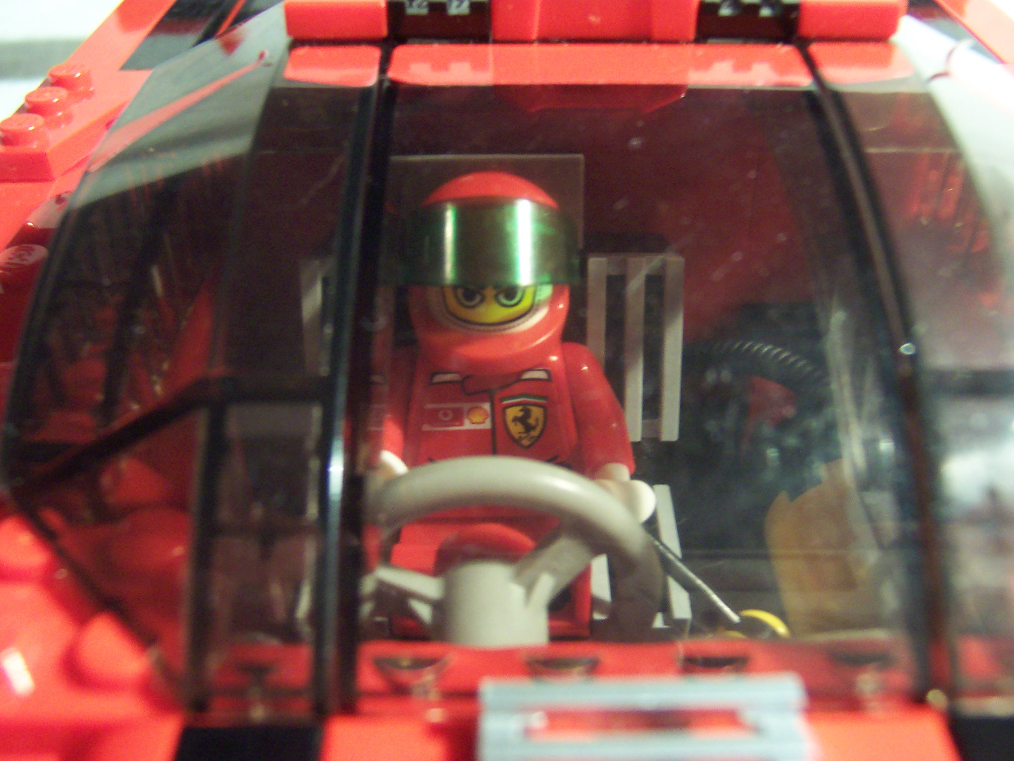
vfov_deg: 39.7
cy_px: 380
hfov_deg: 51.4
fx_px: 1055
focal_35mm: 36
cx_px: 507
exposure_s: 1/8
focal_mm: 5.6
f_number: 2.8
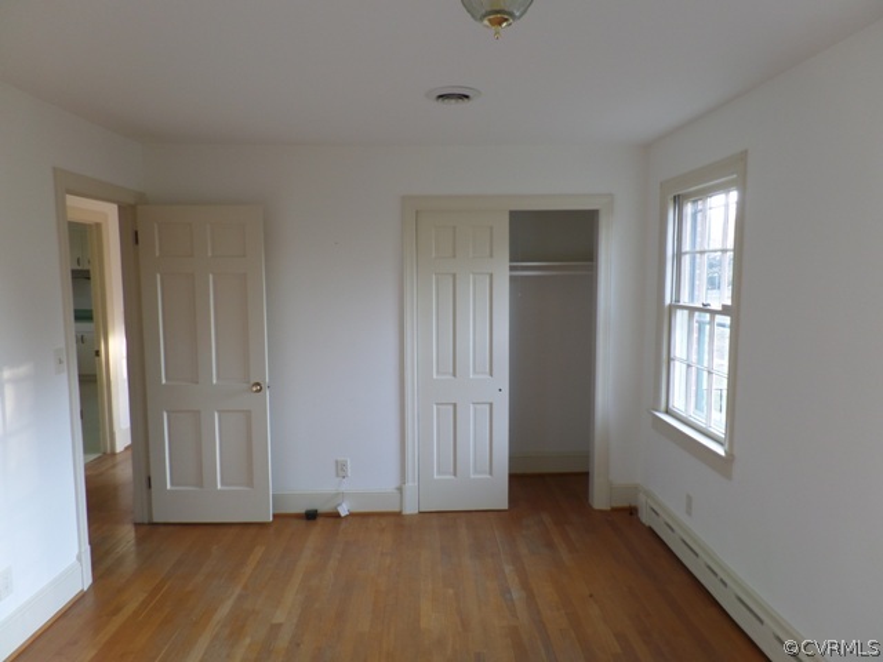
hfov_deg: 73.9
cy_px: 331
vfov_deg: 58.9
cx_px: 442
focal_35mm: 23
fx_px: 587
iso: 120
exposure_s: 1/30
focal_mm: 4.1
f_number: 2.8
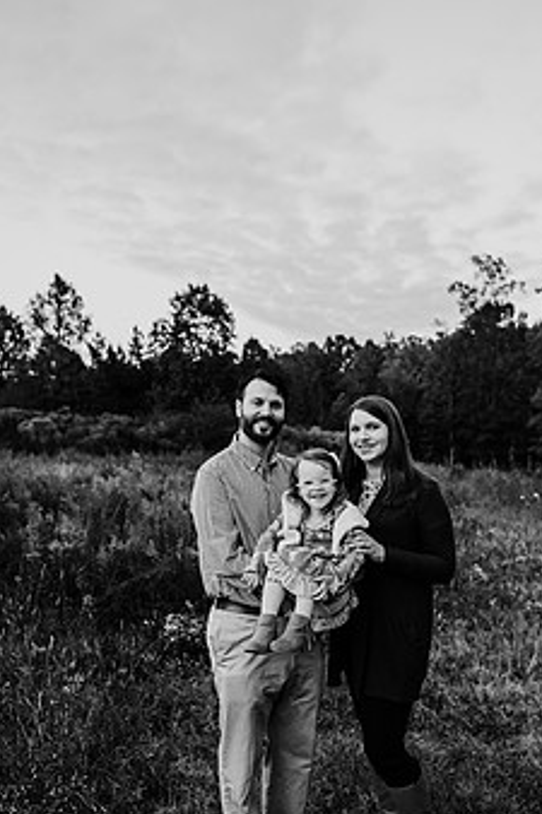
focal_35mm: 32
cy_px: 426
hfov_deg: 40.9
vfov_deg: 58.7
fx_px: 723
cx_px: 323
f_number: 2.8
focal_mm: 24
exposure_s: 1/320
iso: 640
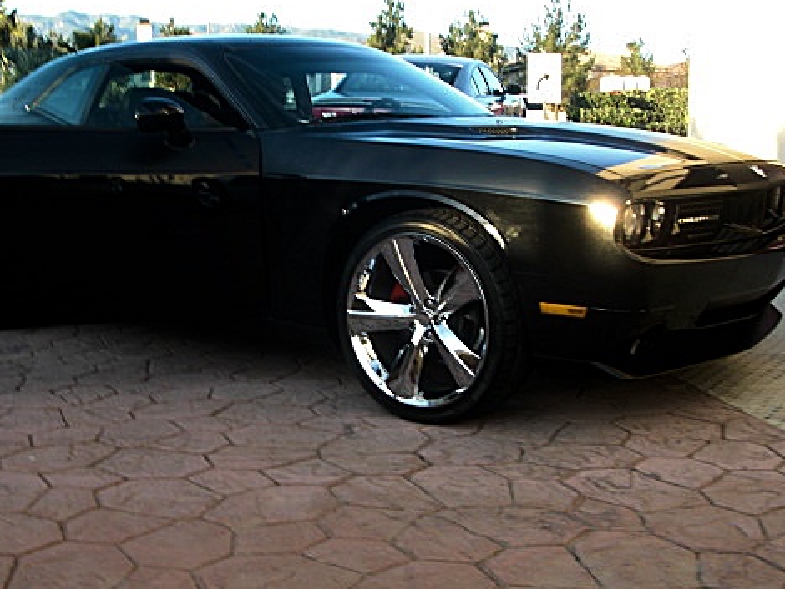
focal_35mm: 49
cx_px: 336
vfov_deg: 29.7
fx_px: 1112
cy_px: 299
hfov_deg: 38.8
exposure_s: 1/125
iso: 50
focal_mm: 6.3
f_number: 2.8
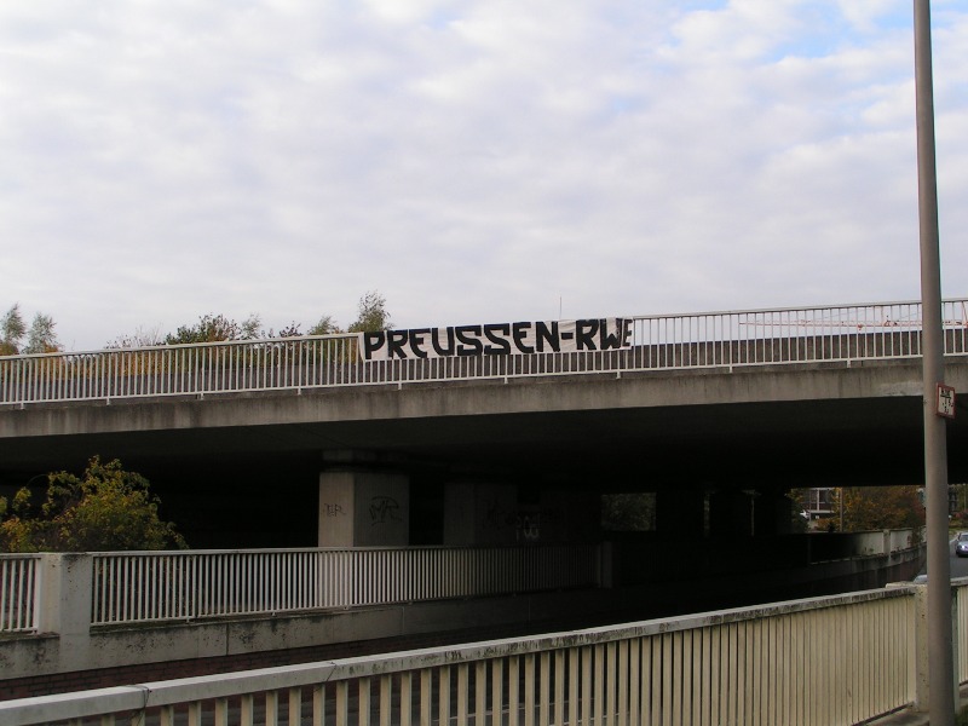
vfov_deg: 30.9
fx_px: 1314
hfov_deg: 40.4
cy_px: 363
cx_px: 484
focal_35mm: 47
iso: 50
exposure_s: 1/125
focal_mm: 7.3
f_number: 5.6
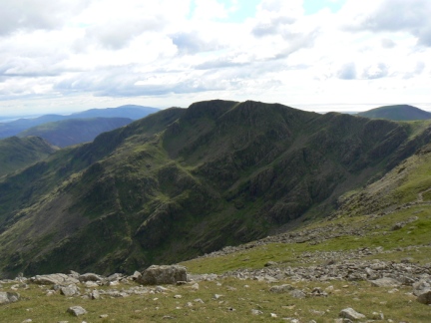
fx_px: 448
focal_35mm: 36
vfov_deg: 39.7
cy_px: 162
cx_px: 216
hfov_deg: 51.4
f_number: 5.6
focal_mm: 6
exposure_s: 1/500
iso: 80
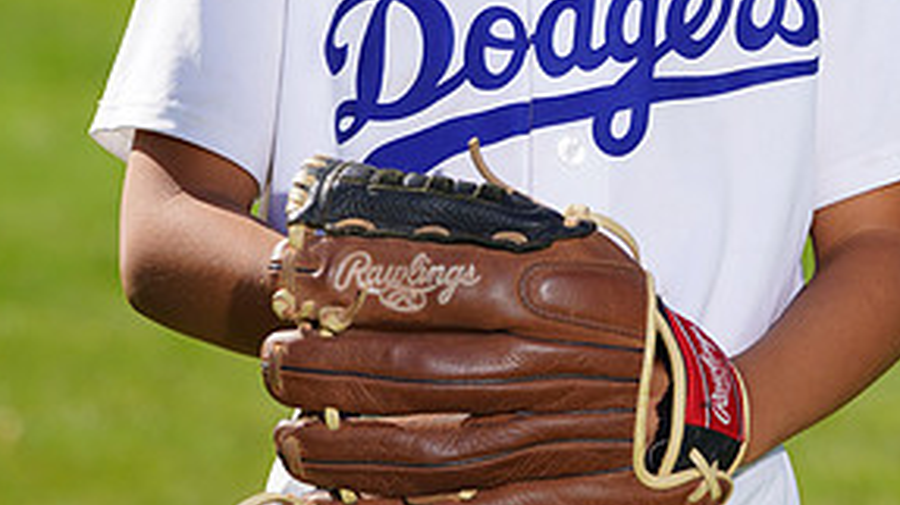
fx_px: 9706
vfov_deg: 3.0
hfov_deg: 5.3
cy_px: -242
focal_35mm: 407
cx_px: 538
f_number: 7.1
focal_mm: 192
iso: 100
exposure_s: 1/250
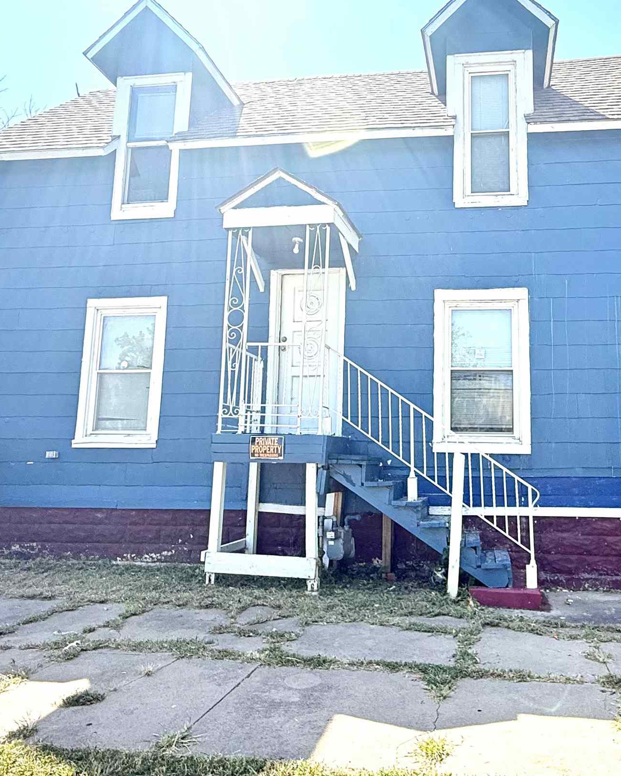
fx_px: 597
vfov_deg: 66.0
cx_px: 429
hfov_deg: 53.5
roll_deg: -0.7
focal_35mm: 26
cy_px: 369
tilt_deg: +7.9
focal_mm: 2.22
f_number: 2.2
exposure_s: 1/280
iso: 64
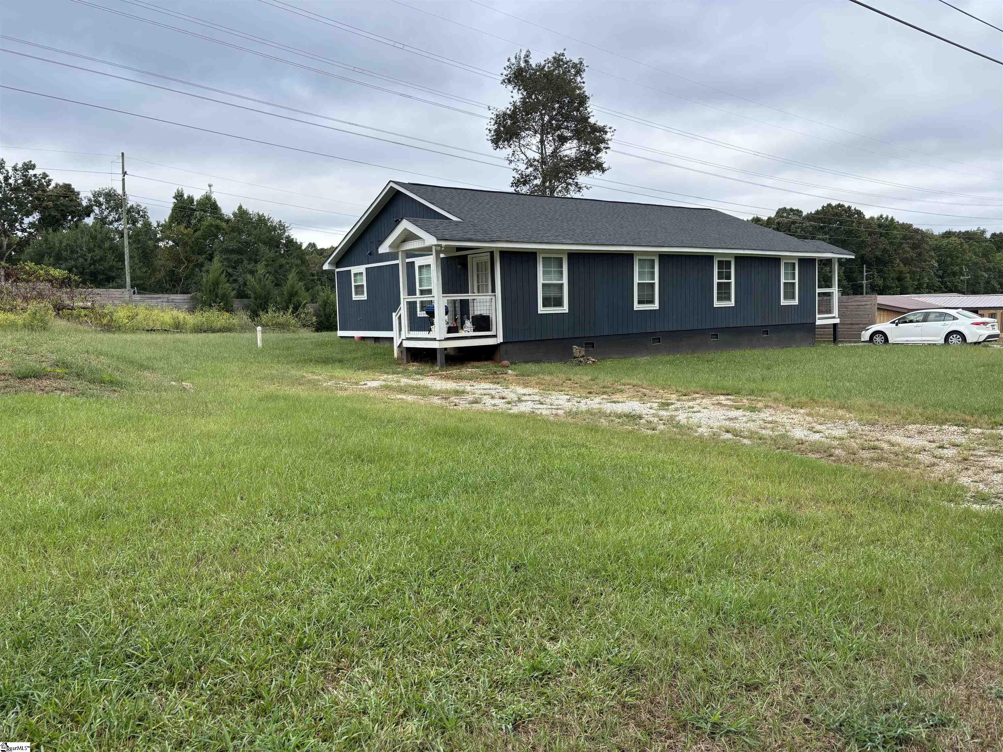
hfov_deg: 67.3
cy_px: 376
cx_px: 502
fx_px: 753
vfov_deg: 53.1
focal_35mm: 26
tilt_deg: -4.7
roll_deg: +1.4
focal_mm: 5.96
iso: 50
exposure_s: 1/1205
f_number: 1.6
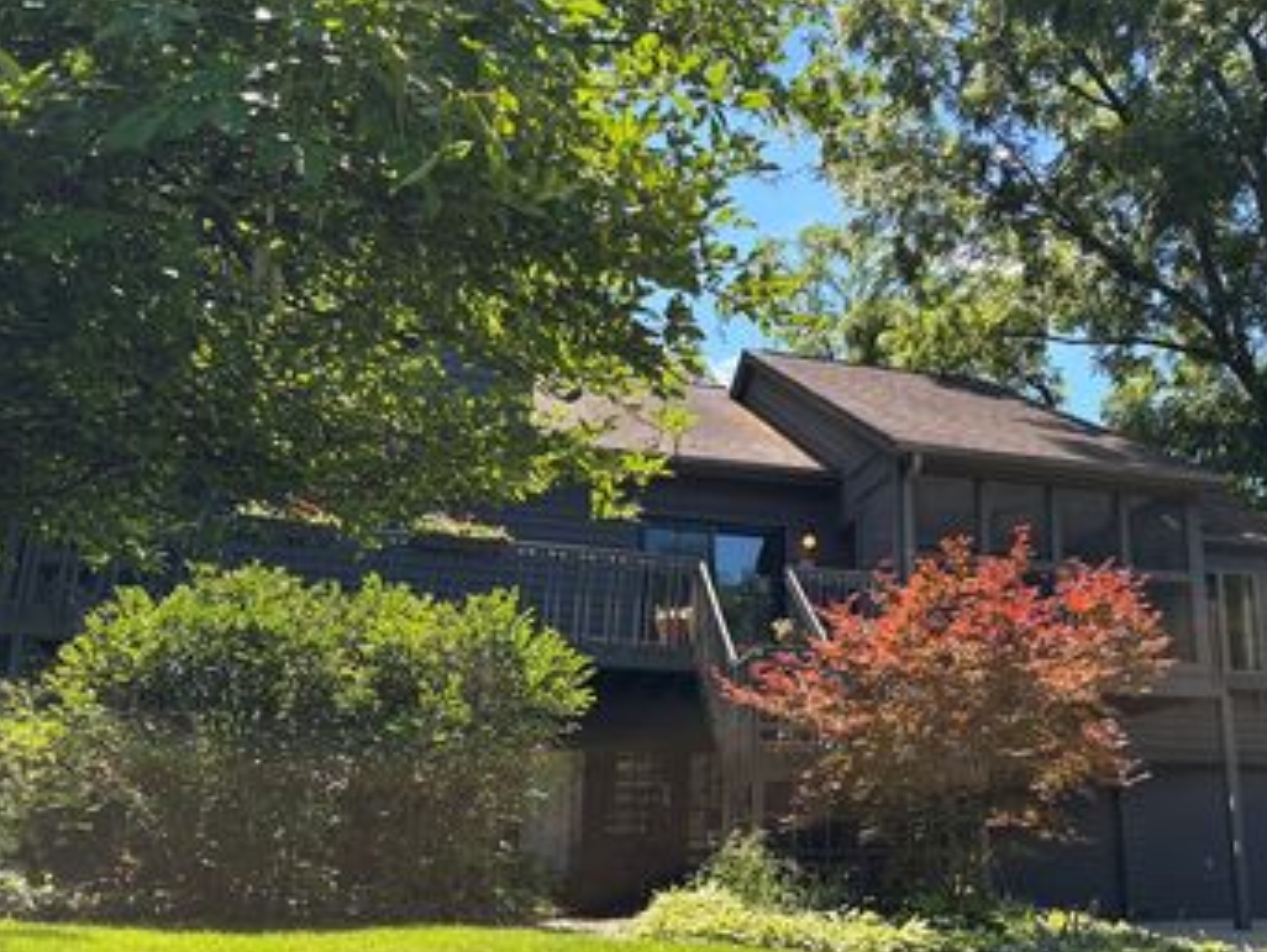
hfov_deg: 47.8
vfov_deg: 37.7
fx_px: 1392
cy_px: 557
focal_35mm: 38
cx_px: 885
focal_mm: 5.96
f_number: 1.6
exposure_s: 1/742
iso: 50
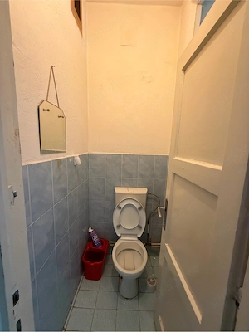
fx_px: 134
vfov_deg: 102.1
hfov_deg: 85.7
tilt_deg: -8.0
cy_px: 166
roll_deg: -3.2
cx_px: 124
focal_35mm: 14
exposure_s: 1/50
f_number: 2.2
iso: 500
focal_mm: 2.22
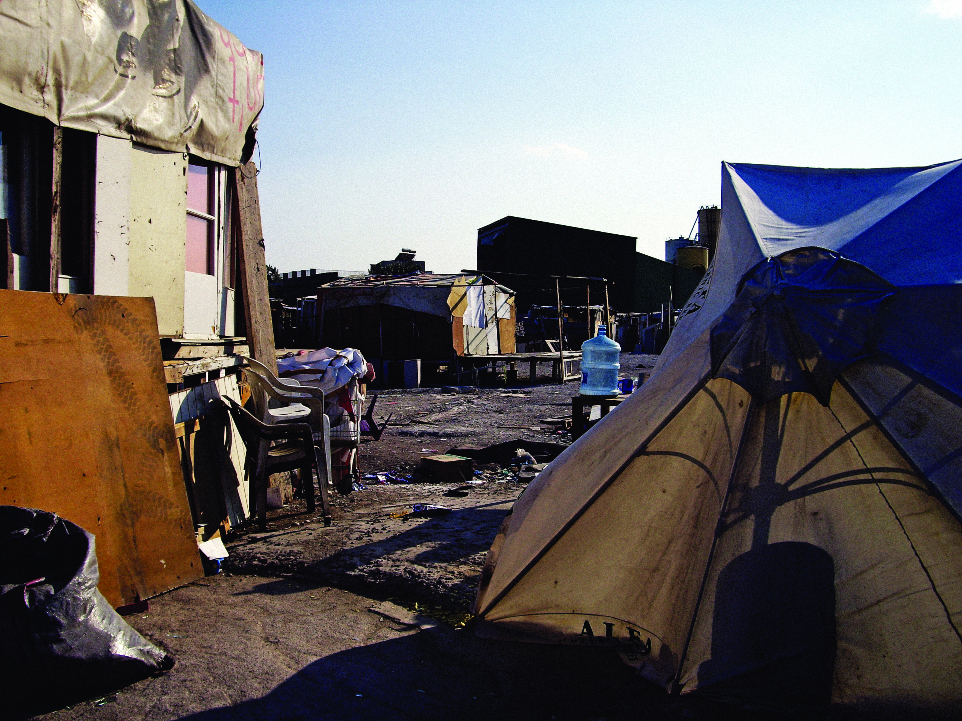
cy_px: 360
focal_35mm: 38
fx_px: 1056
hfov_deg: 49.0
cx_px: 481
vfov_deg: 37.7
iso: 50
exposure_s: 1/500
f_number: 5.6
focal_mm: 7.9
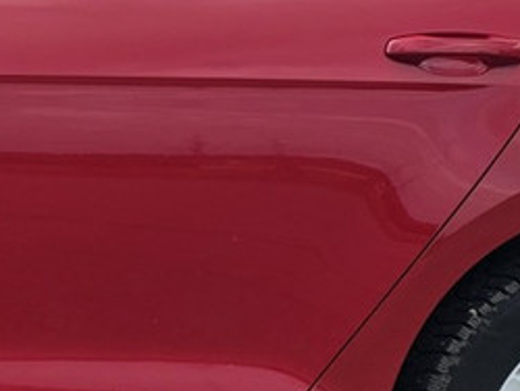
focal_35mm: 147
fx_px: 2210
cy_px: 283
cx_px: -239
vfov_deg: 10.1
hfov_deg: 12.8
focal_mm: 6.3
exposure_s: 1/825
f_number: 1.7
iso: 12
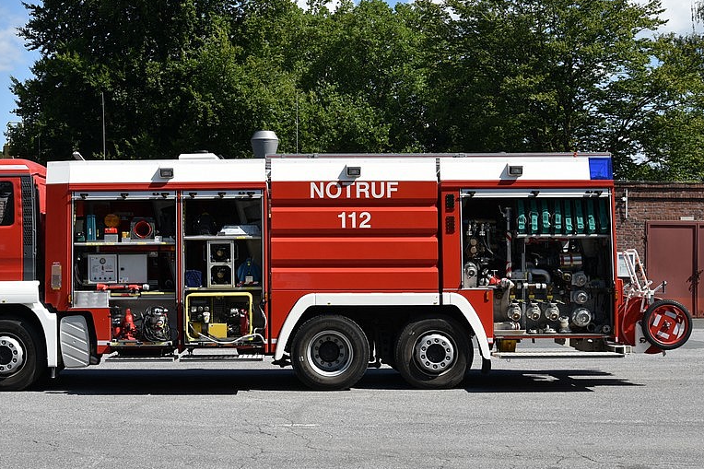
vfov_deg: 25.5
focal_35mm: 53
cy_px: 226
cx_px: 292
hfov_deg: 37.4
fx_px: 1036
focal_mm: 45
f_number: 9
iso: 200
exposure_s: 1/320
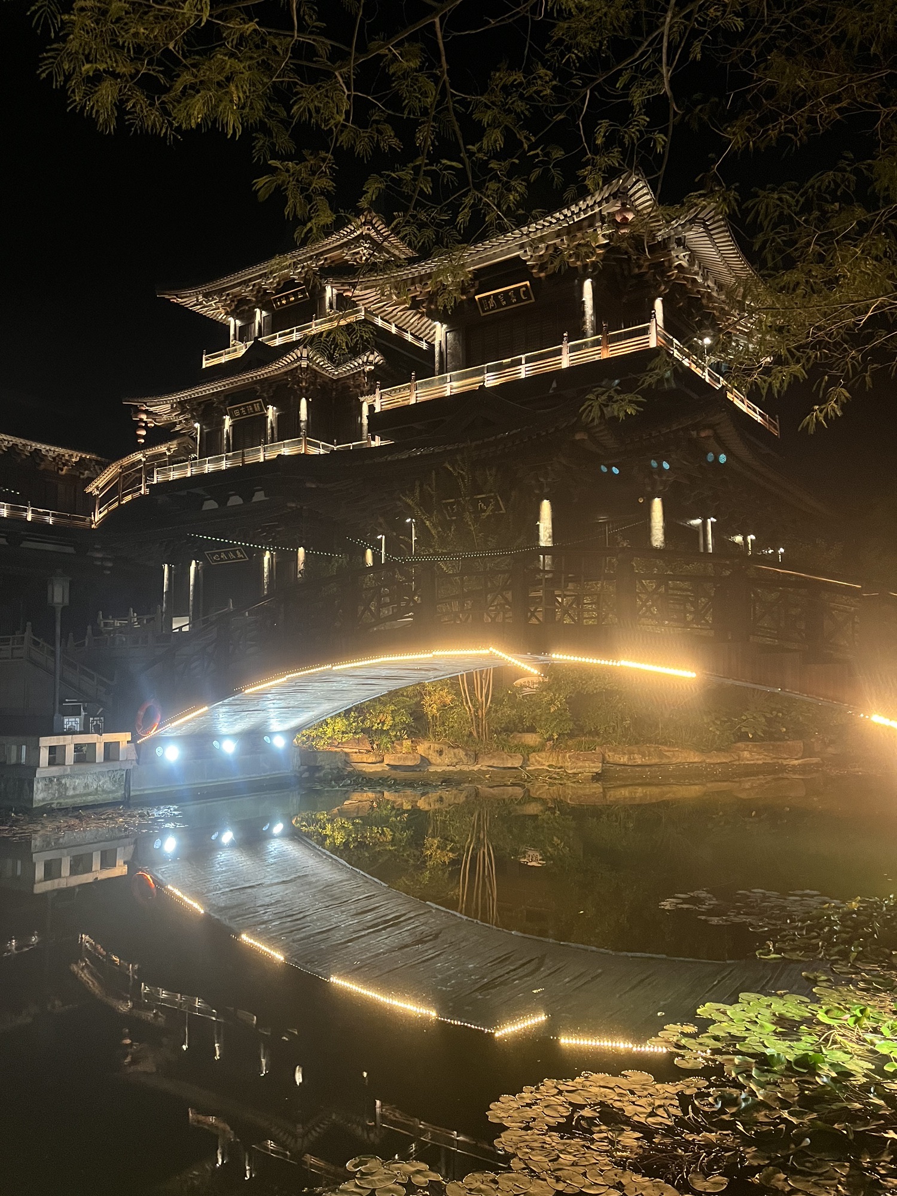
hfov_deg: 53.1
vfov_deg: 67.3
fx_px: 898
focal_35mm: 26
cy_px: 598
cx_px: 448
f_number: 1.6
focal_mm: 5.1
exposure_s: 1/33
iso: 500
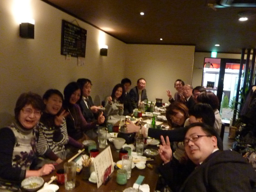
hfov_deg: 69.4
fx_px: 185
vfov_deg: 54.9
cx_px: 128
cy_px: 96
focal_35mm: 25
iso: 800
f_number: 3.3
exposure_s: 1/10
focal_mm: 4.1
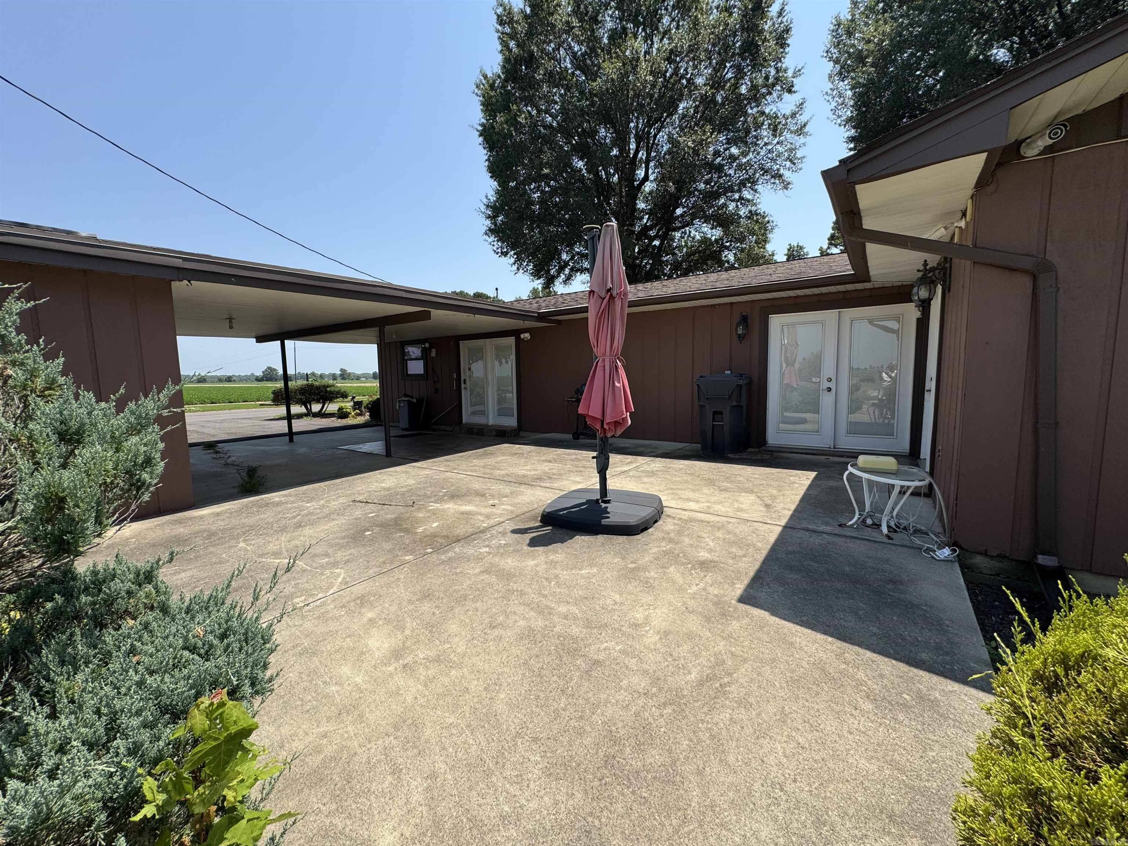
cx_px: 564
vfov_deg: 85.7
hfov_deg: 102.1
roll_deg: +0.1
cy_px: 423
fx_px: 456
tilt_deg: -6.5
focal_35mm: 14
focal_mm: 2.22
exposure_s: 1/1567
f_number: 2.2
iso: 50
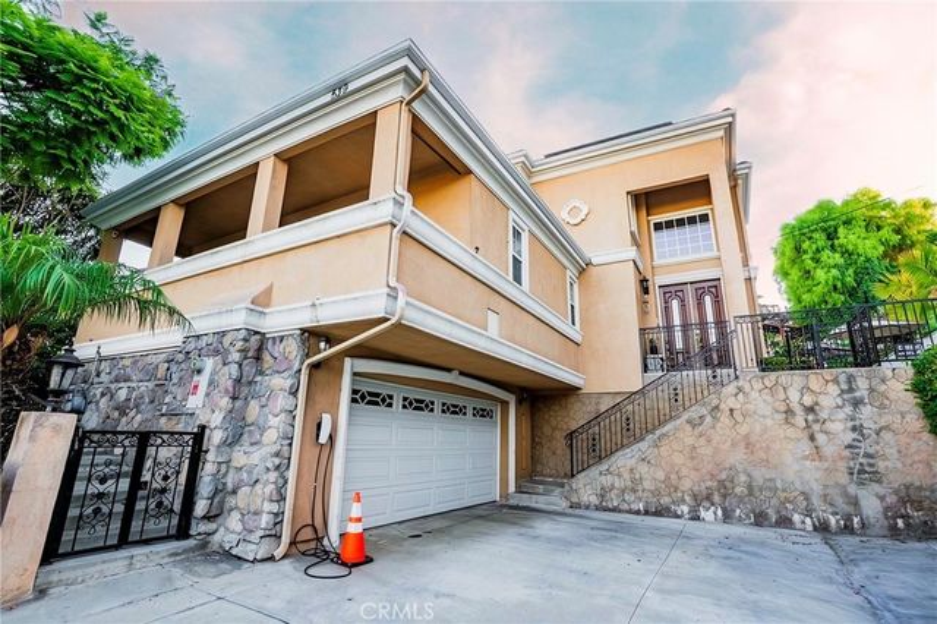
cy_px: 312
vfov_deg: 73.7
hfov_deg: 96.8
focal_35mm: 16
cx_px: 468
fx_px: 416
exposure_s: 1/25
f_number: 8
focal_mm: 16
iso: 200
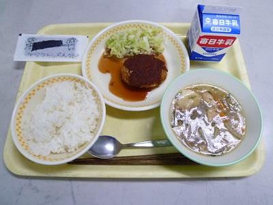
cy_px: 102
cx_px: 136
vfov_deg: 56.8
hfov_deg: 71.6
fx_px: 189
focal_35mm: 24
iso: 250
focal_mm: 4.3
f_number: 2.2
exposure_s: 1/60
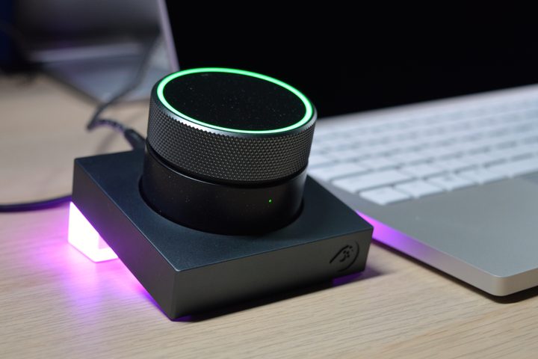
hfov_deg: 33.4
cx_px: 269
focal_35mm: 60
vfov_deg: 22.6
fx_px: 897
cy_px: 180
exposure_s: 1/20
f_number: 5
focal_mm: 40
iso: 400
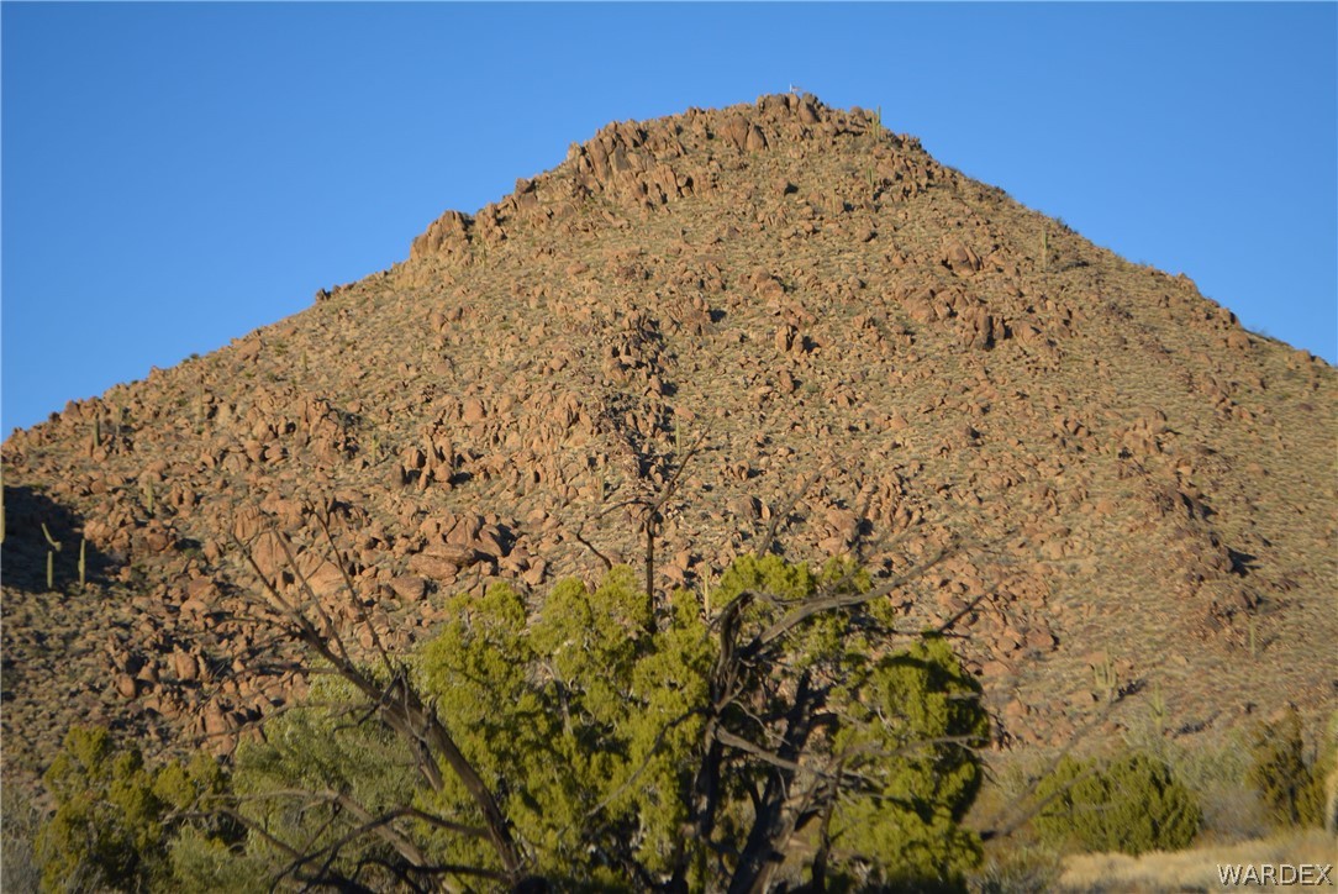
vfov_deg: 16.6
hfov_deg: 24.6
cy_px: 447
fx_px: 3068
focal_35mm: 82
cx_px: 669
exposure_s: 1/1250
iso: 400
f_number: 5.6
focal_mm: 55
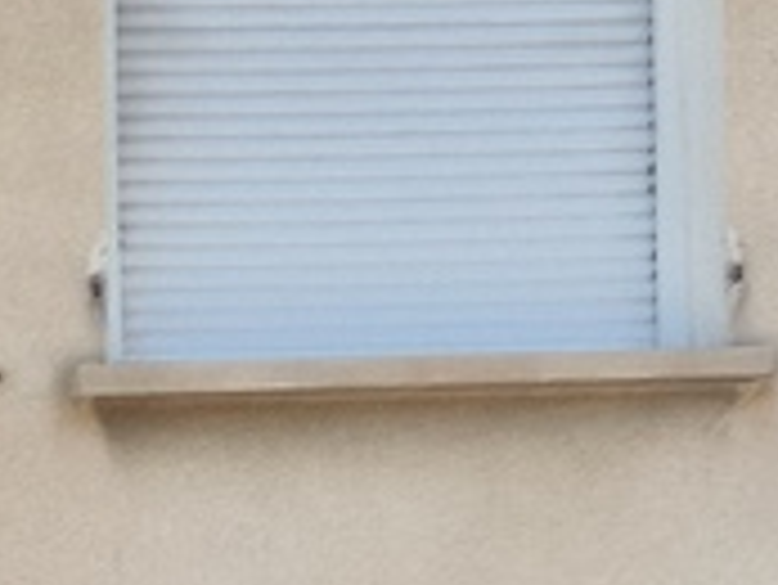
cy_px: 1552
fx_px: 2991
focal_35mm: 133
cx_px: -319
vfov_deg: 9.5
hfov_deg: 14.1
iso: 50
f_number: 1.8
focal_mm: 6.4
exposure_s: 1/268
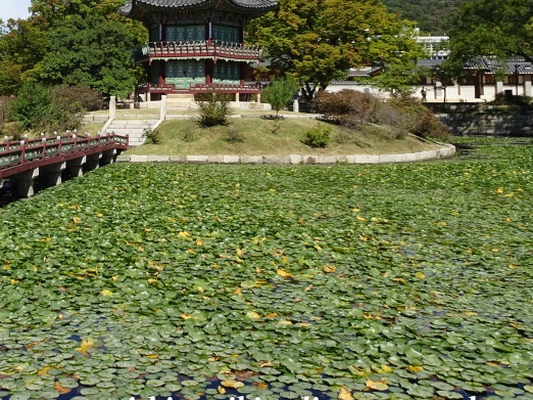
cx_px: 119
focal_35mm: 46
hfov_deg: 39.9
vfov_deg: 30.3
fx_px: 708
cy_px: 50
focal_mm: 4.1
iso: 80
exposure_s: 1/1000
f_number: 3.5
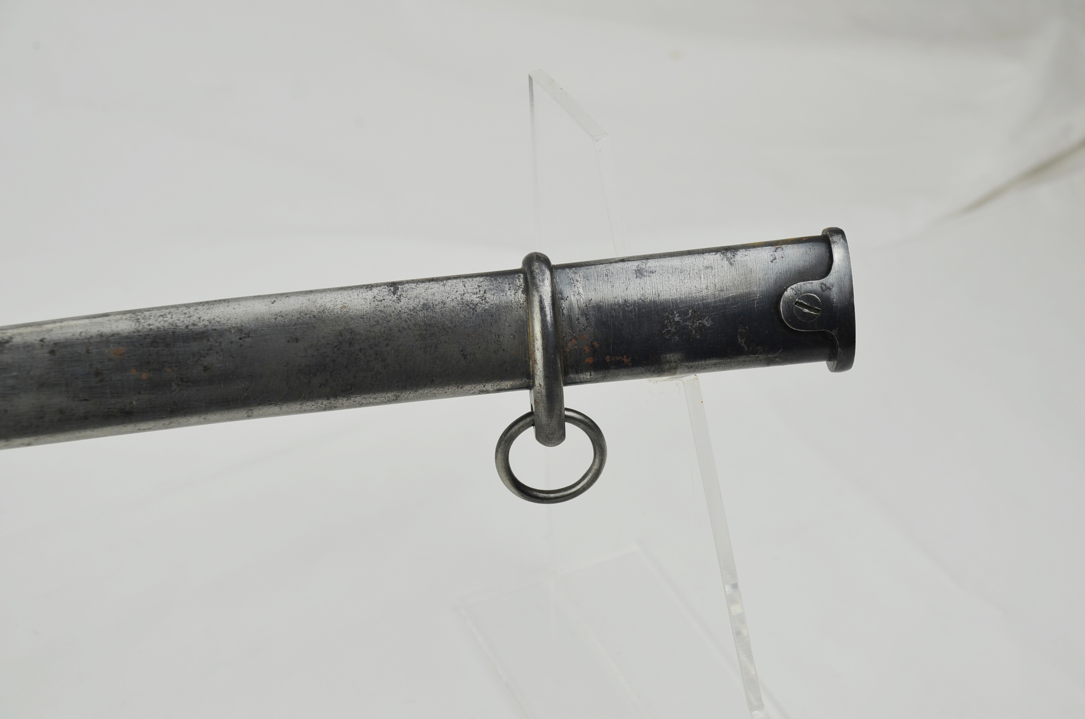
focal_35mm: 72
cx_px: 542
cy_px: 360
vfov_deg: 18.8
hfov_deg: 28.1
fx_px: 2166
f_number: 6.3
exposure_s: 1/160
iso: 200
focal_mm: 48
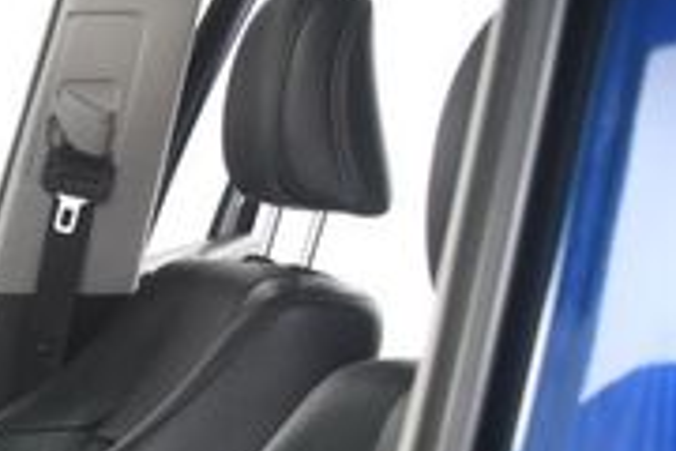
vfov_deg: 13.1
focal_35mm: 96
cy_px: 770
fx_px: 1803
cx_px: -383
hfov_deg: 18.4
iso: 100
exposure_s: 1/160
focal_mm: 18
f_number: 3.5
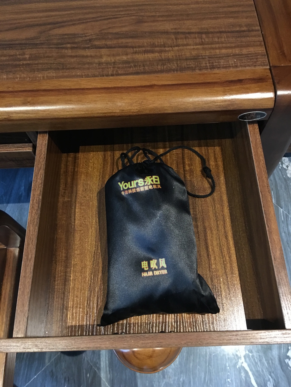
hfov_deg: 48.2
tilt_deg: -66.6
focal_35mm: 29
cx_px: 146
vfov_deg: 61.7
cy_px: 194
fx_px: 325
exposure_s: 1/8
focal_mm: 4.15
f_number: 2.2
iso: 125
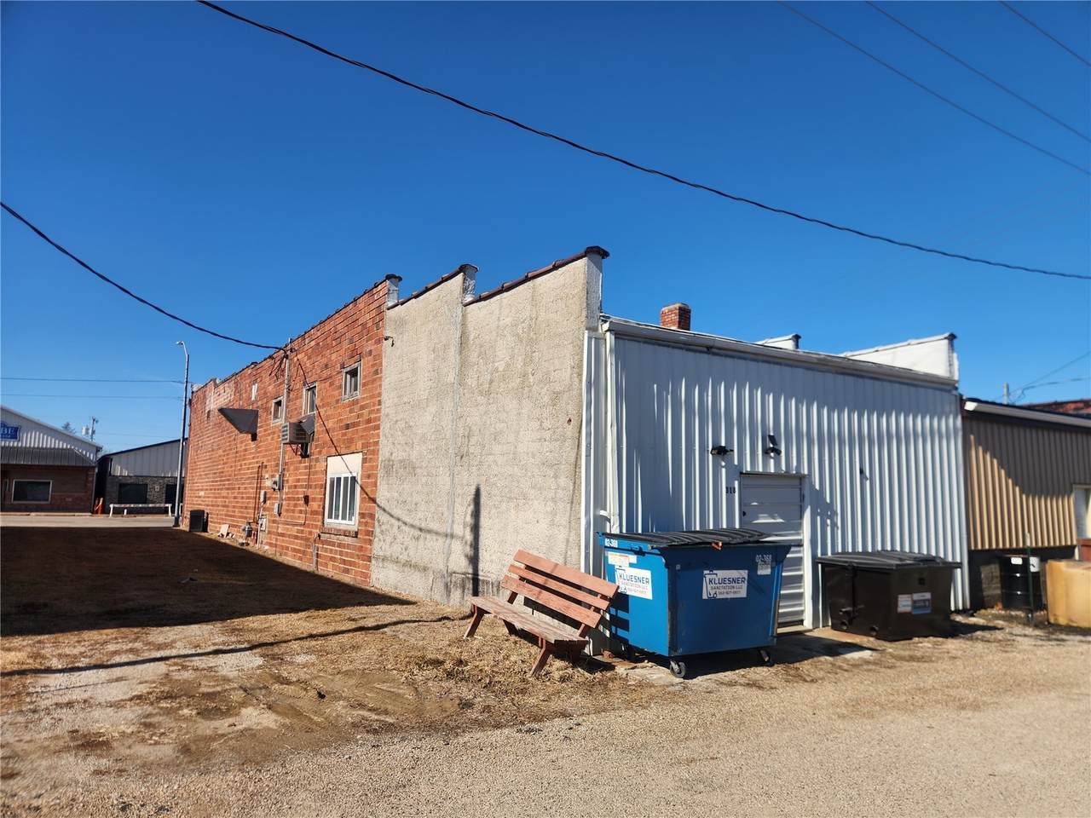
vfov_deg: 58.9
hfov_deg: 73.9
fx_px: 725
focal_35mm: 23
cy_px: 409
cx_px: 546
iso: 20
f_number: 1.8
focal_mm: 5.4
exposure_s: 1/2116
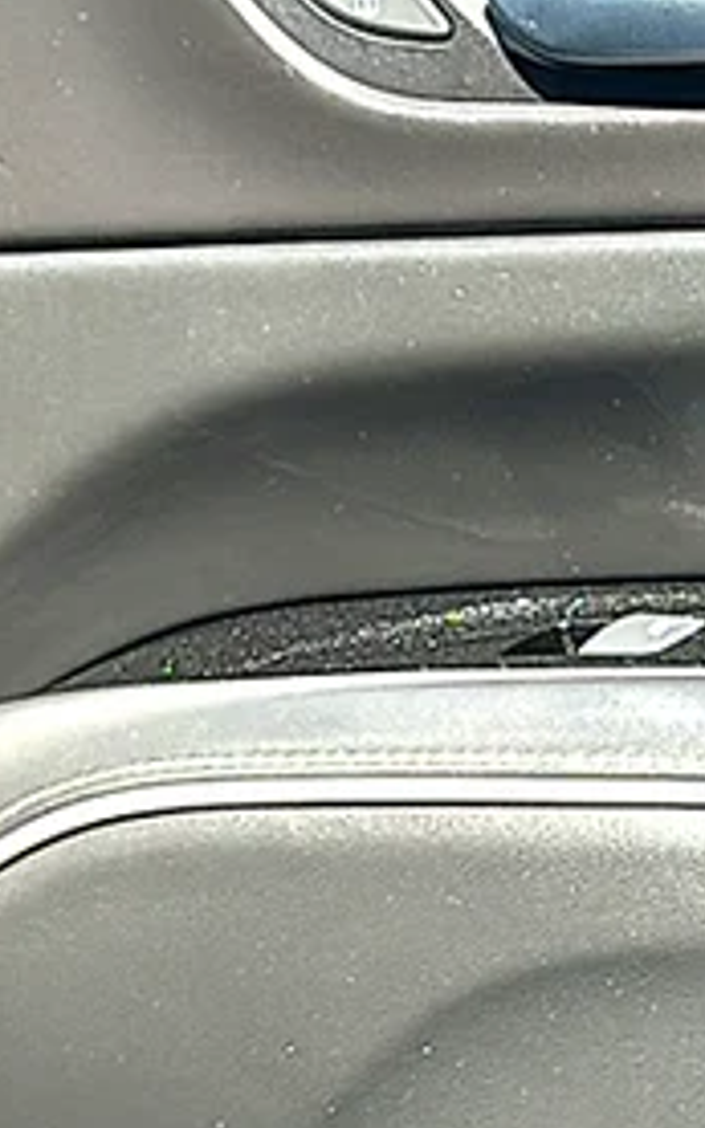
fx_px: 3383
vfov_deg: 18.9
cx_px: 950
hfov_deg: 11.5
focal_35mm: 110
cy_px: 491
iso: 80
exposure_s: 1/710
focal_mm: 6.86
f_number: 1.78
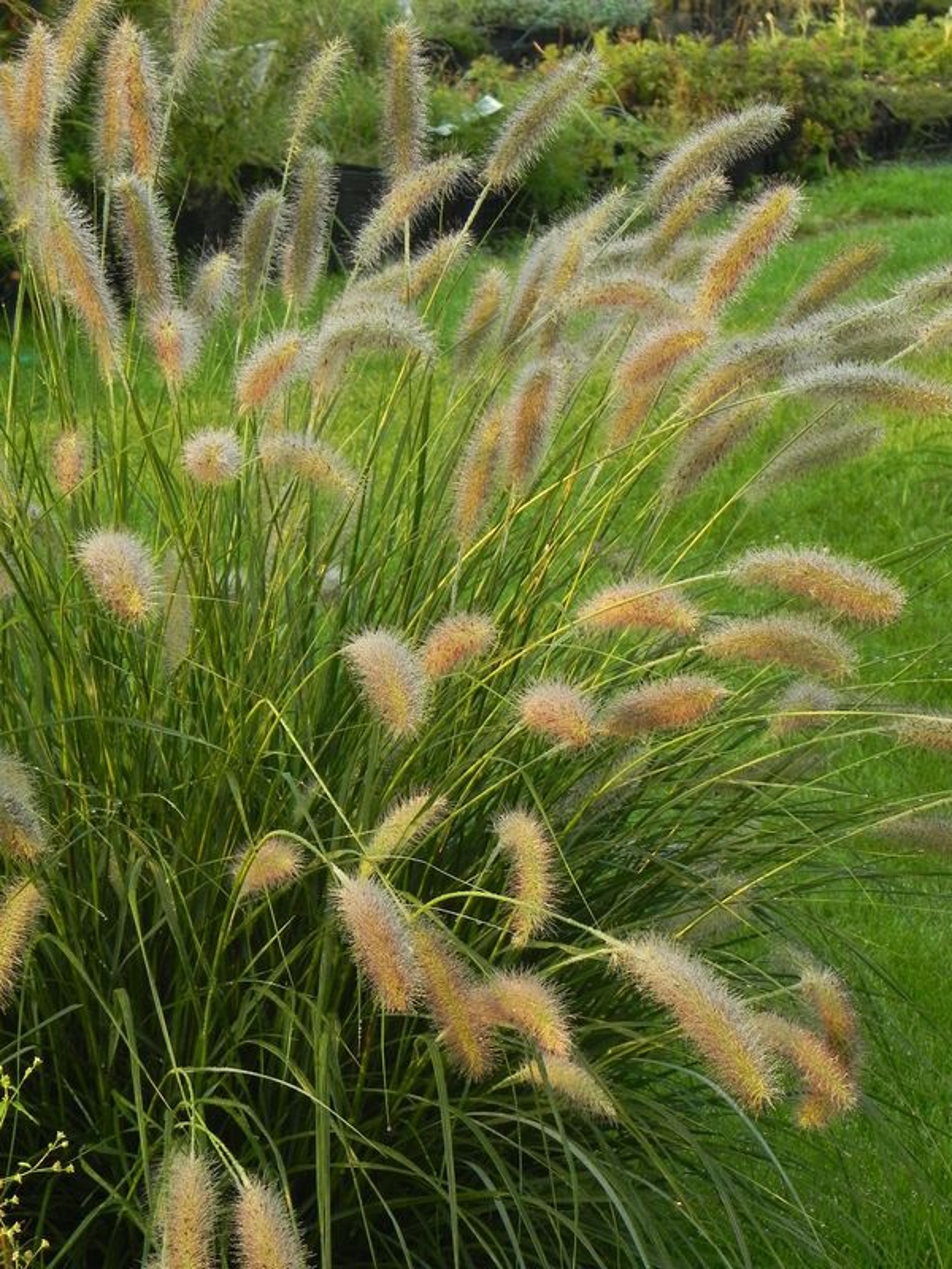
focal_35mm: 129
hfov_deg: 11.5
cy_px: 634
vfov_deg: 15.3
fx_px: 4730
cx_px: 476
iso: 160
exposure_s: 1/50
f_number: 5
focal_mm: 23
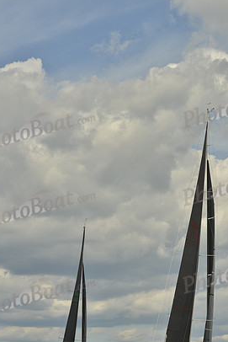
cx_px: 139
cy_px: 240
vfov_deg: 20.3
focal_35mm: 100
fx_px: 949
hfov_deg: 13.7
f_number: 8
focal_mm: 70
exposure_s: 1/1000
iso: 200
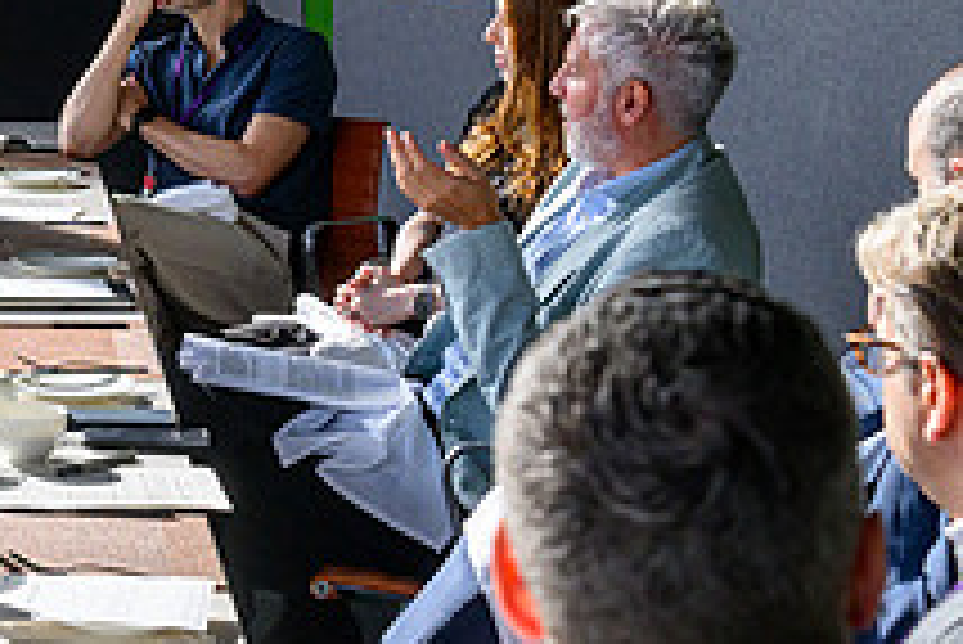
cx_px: -225
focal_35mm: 112
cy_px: 20
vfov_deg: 12.1
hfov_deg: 17.3
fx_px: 2998
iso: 800
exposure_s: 1/1250
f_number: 5.6
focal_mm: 41
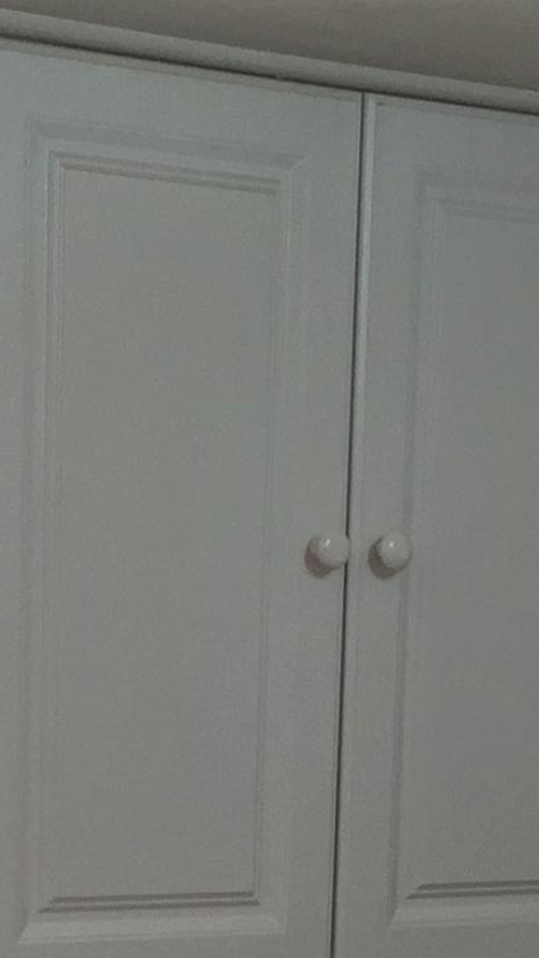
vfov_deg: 15.9
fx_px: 3201
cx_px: 418
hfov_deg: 9.6
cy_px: 1349
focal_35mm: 126
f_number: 2.2
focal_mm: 4.15
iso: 40
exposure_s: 1/40
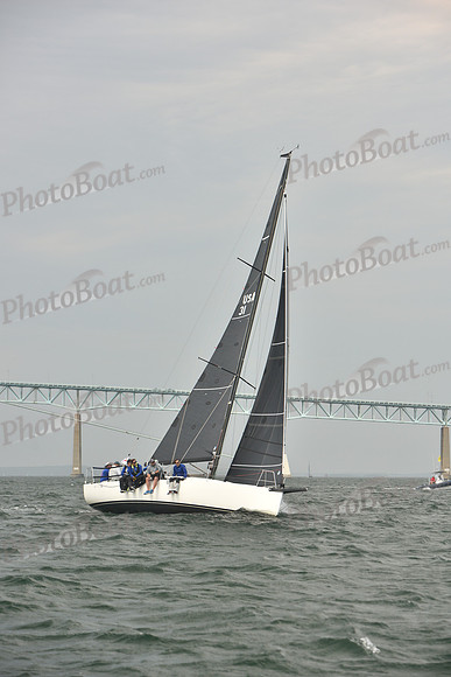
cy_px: 338
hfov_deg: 13.7
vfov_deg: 20.4
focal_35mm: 100
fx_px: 1878
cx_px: 226
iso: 250
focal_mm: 100
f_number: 5.6
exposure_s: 1/640
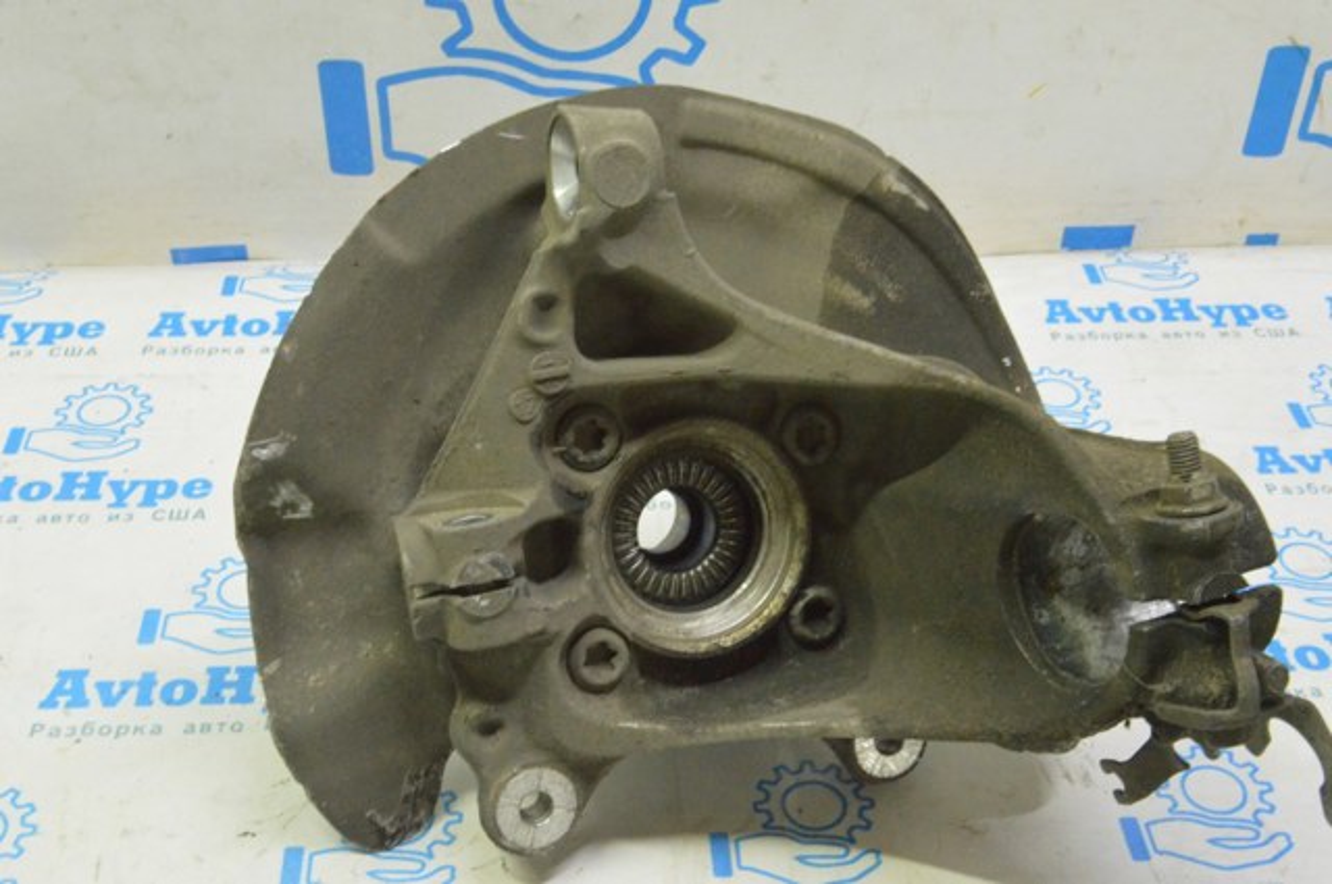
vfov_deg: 28.9
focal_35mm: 46
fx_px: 1718
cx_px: 666
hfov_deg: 42.4
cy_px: 442
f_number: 20
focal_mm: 31
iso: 6400
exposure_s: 1/20
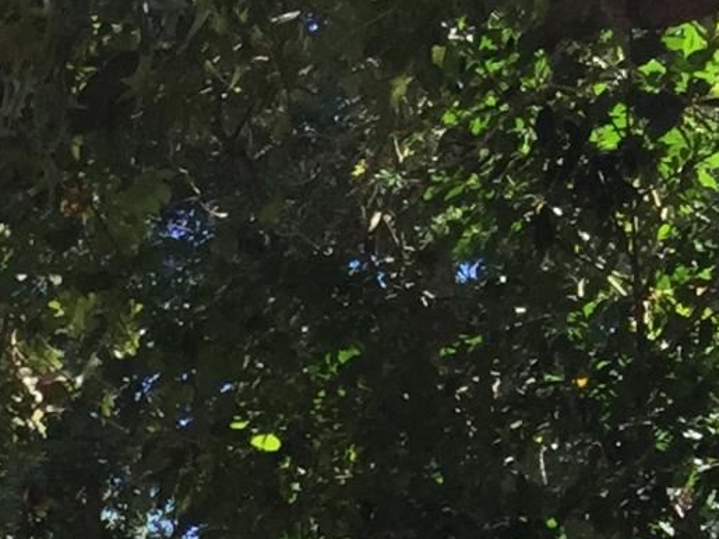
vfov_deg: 8.0
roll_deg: -1.6
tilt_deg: -4.0
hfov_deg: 9.9
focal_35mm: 169
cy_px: 1364
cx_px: -1159
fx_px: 3509
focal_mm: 4.15
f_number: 2.2
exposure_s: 1/628
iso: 32
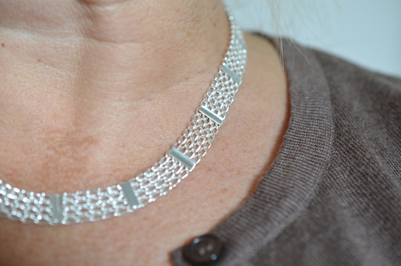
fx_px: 667
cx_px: 200
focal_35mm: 60
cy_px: 133
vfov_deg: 22.5
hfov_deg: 33.5
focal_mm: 40
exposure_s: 1/60
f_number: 4.5
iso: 800
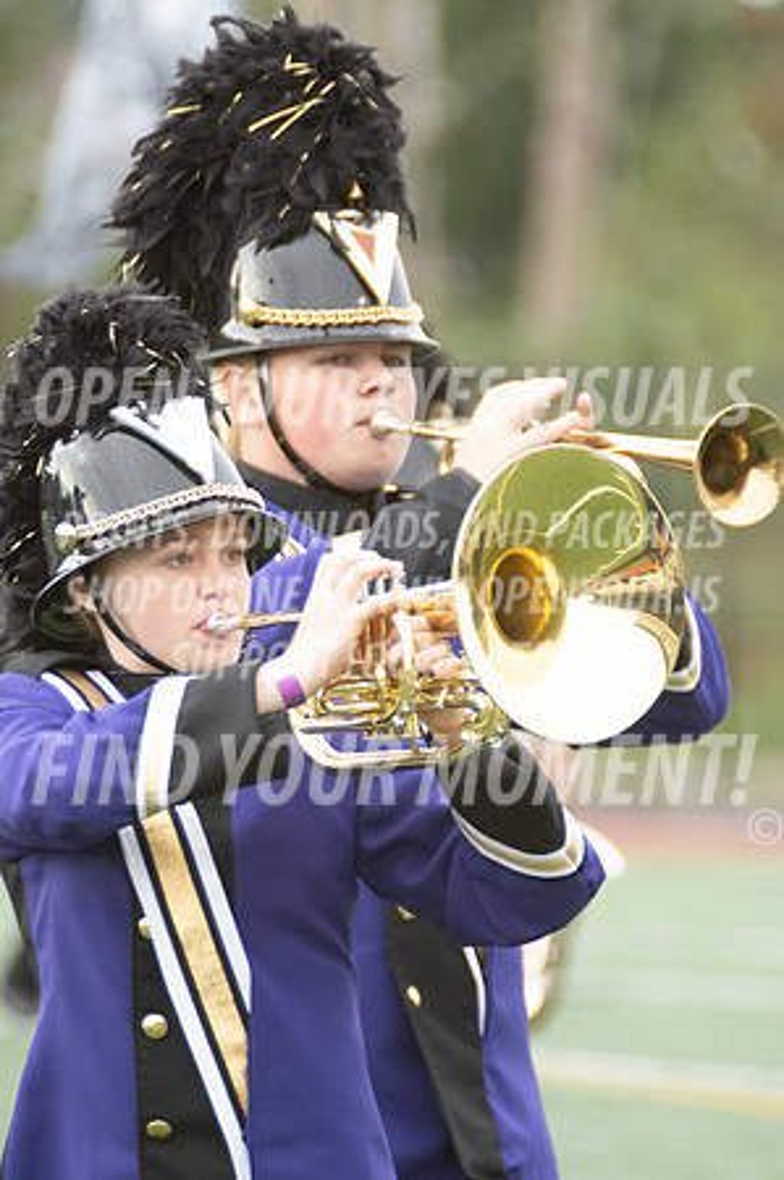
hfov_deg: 2.5
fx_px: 17679
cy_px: 590
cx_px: 392
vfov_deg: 3.8
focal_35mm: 540
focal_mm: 360
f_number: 5.6
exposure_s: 1/1250
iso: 2500
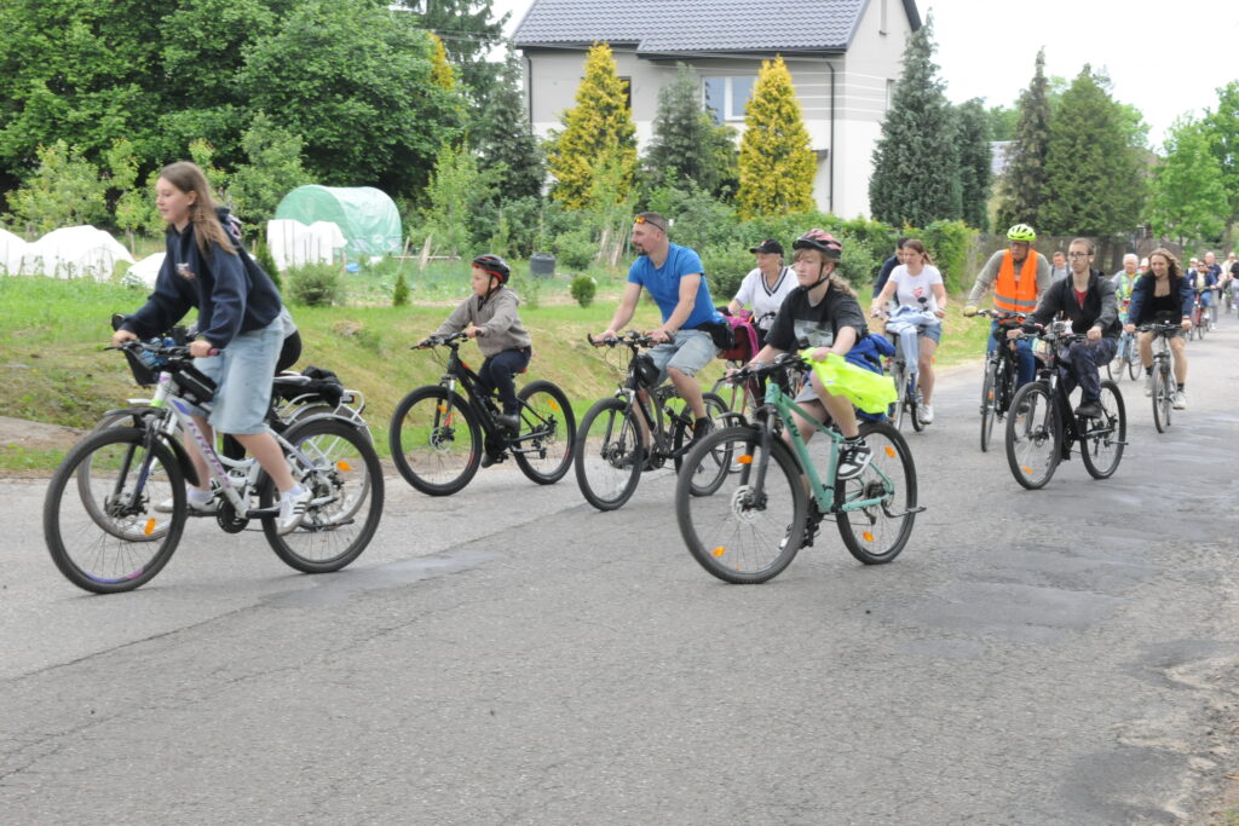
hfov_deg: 32.4
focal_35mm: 62
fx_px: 2134
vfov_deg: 21.9
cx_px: 620
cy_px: 413
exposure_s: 1/100
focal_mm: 62
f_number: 22
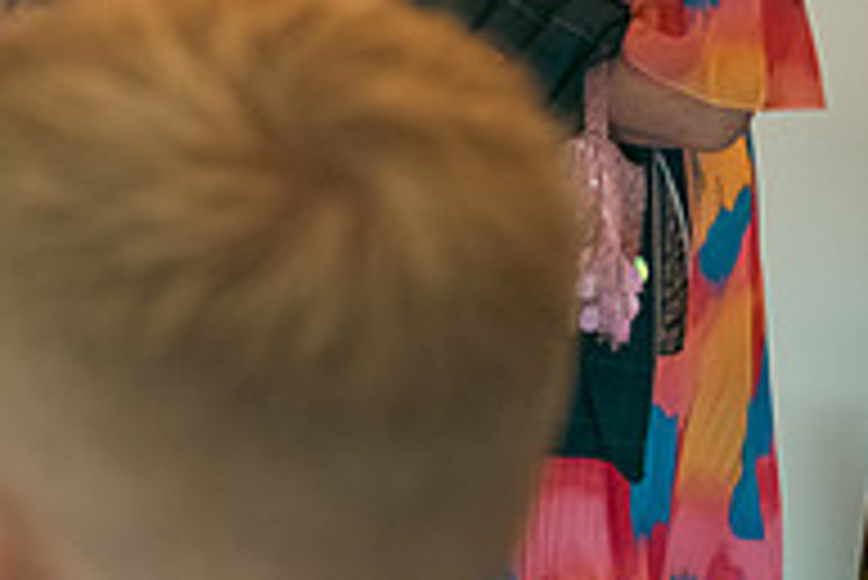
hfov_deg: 19.2
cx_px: -423
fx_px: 2244
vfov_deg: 14.2
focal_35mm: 93
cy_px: -137
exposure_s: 1/160
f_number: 3.5
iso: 1600
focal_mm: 31
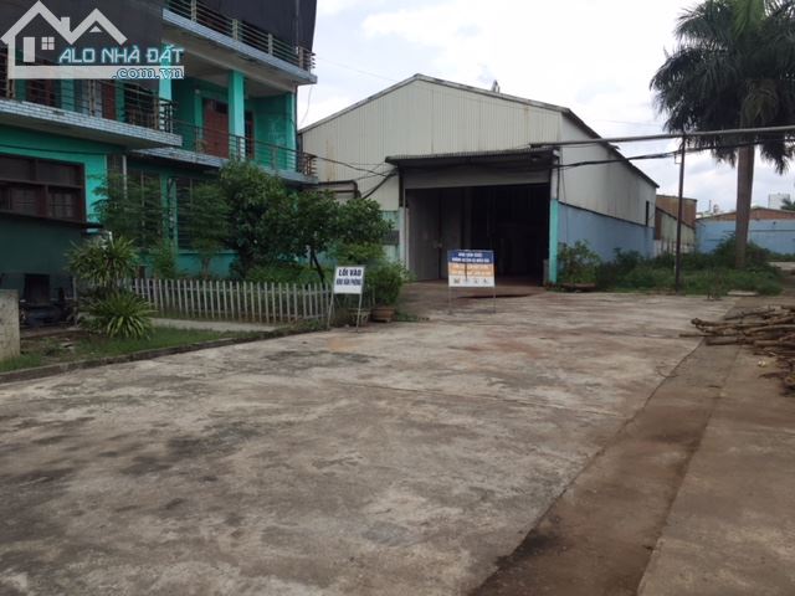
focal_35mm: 29
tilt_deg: -2.4
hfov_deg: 61.7
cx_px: 398
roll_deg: -1.5
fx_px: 666
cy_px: 298
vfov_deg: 48.2
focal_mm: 4.15
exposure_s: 1/1412
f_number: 2.2
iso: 32
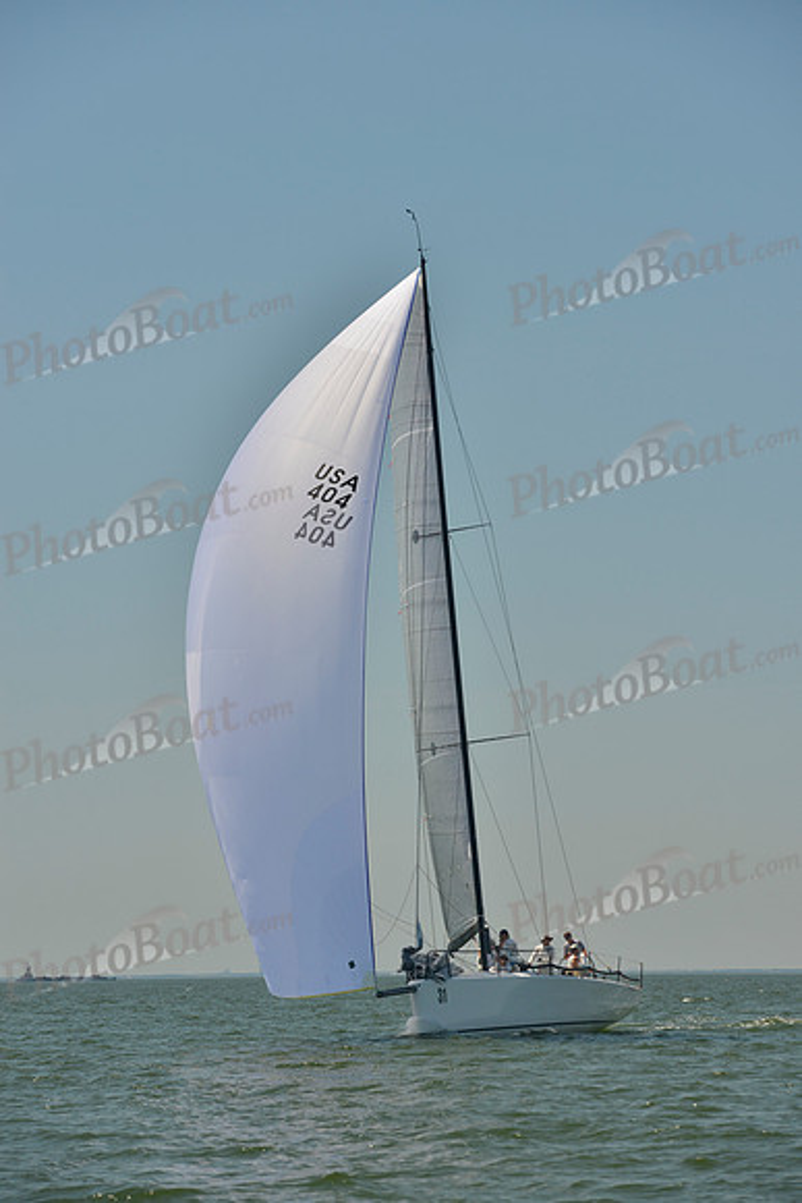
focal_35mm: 112
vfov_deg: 18.3
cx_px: 401
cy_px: 602
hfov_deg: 12.2
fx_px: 3740
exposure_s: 1/800
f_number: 7.1
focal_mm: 112
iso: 200
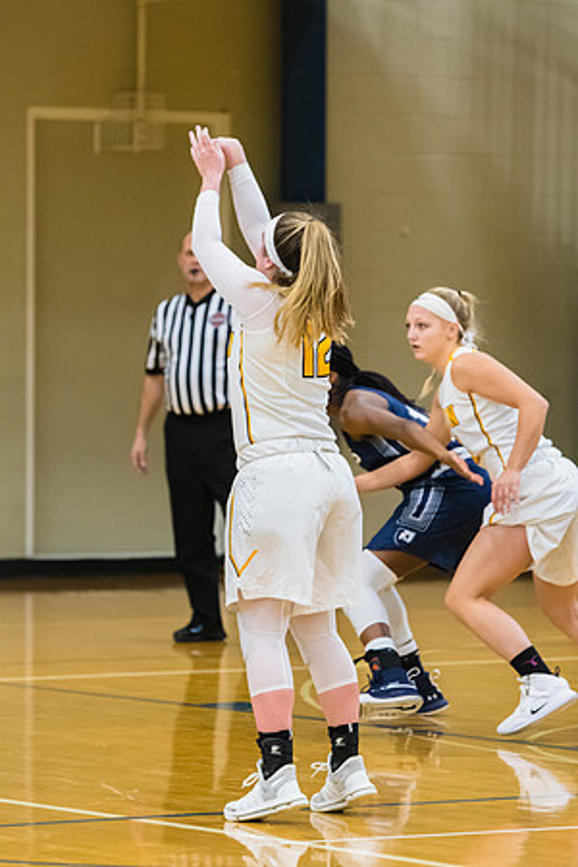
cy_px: 434
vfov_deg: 8.3
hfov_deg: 5.6
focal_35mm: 248
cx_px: 289
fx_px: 5960
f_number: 3.5
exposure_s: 1/400
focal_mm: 165
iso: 3200
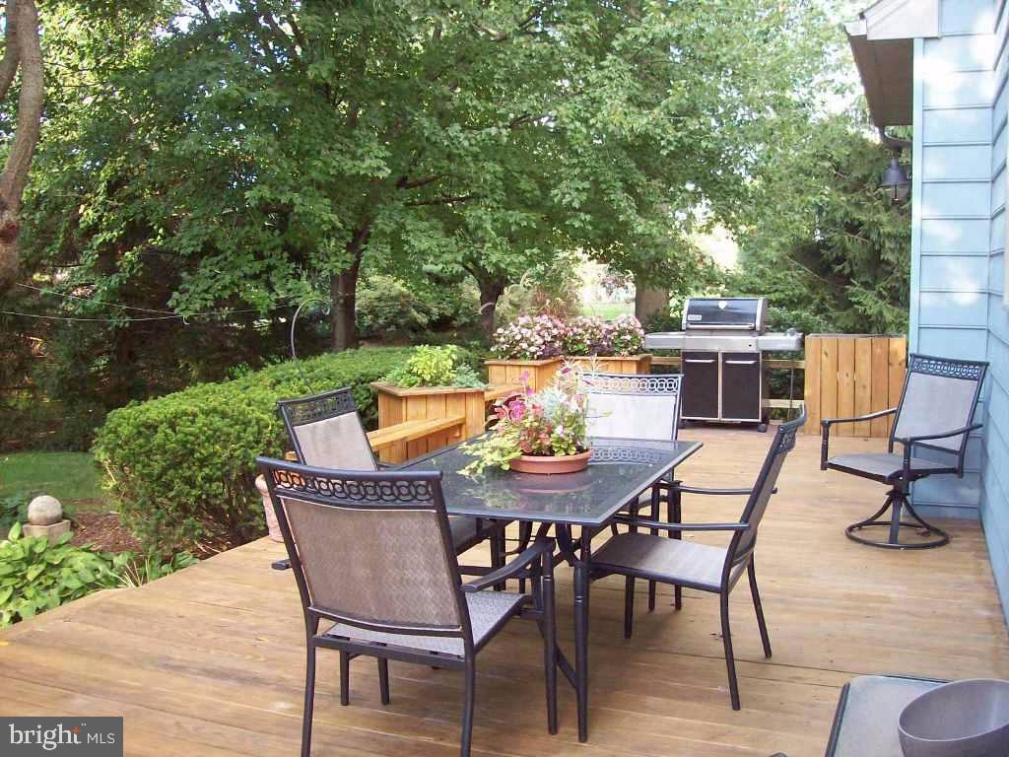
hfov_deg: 51.4
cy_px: 378
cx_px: 504
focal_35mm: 36
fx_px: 1049
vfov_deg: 39.7
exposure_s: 1/64
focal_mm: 6
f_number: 2.7
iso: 140
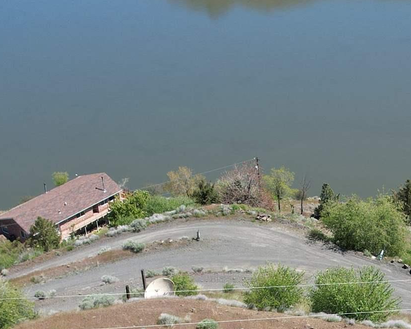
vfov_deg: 19.4
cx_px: 402
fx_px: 937
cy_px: 324
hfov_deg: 23.8
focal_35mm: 77
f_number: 2.8
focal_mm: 8.38
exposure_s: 1/1250
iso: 110
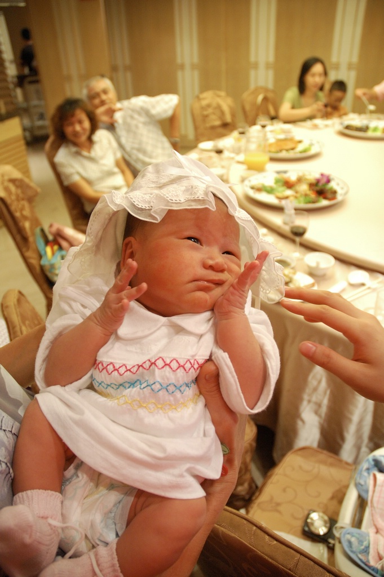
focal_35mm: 27
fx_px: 433
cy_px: 288
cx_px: 192
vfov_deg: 67.4
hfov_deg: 47.9
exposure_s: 1/60
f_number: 3.5
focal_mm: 18
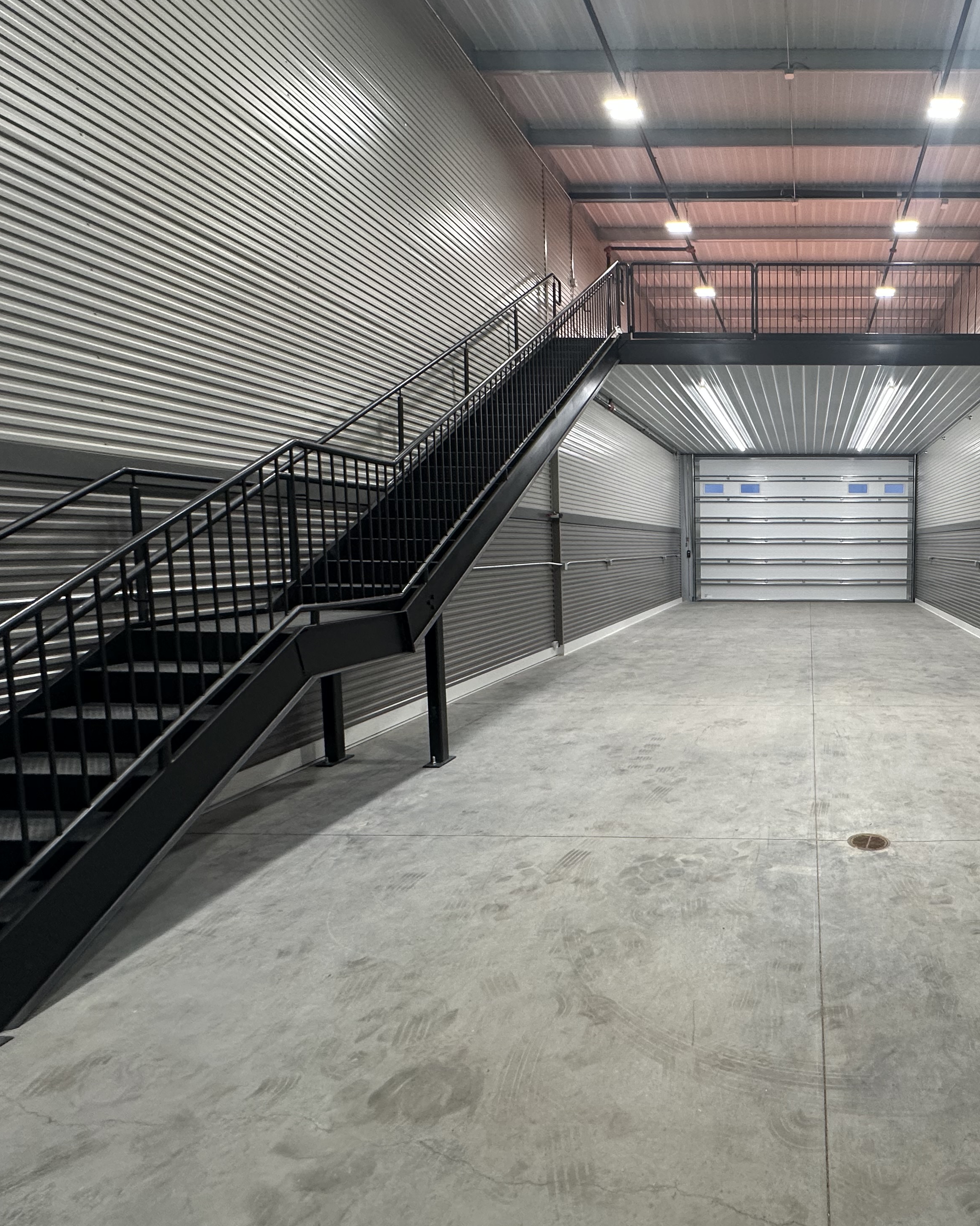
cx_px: 807
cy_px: 601
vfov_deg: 83.3
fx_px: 689
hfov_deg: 63.6
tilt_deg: -5.3
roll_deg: -0.6
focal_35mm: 19
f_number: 2.2
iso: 160
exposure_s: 1/120
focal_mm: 2.22
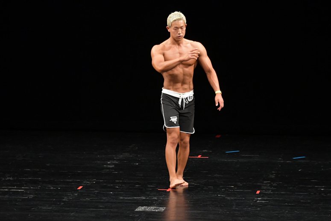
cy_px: 110
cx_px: 166
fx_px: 2343
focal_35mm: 255
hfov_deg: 8.1
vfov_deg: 5.4
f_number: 5.6
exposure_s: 1/400
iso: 3200
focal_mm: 170
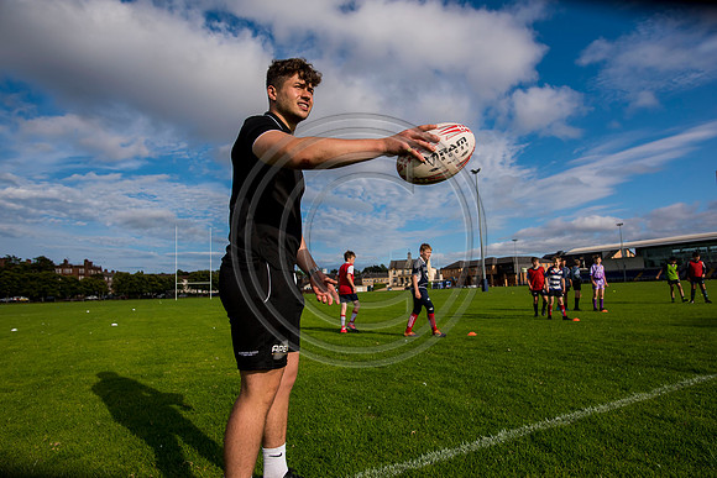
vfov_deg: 62.0
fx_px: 398
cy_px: 239
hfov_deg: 84.0
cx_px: 358
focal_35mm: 20
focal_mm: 20
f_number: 5
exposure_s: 1/2000
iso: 250
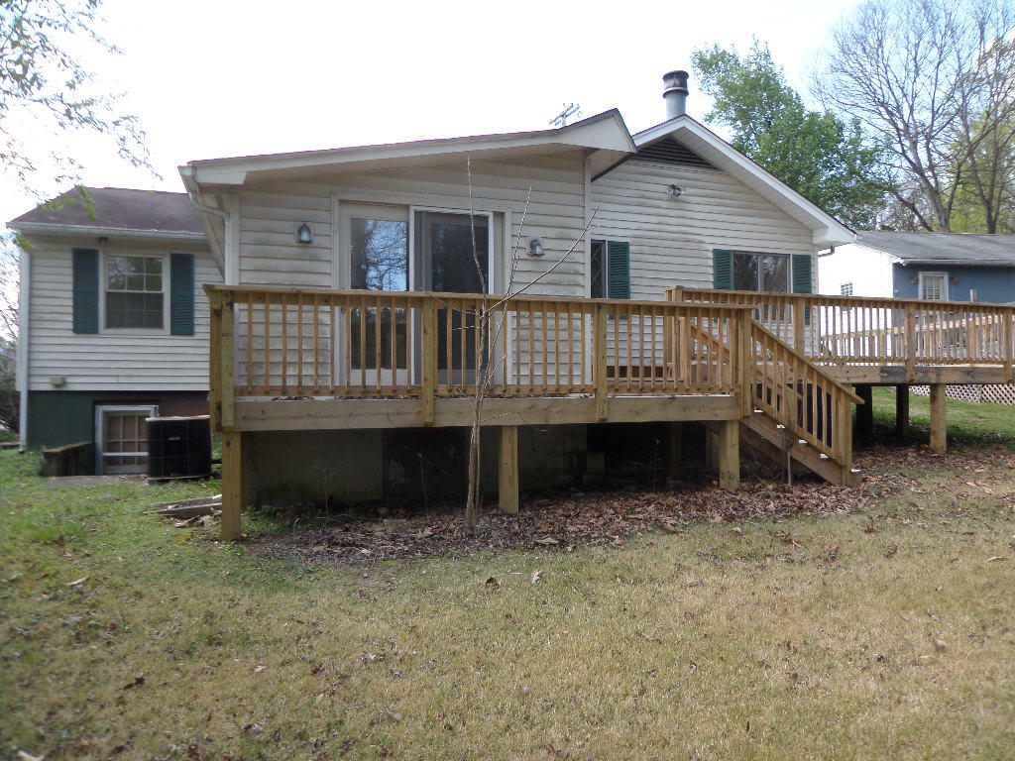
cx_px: 508
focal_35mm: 24
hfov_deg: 71.6
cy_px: 380
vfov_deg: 56.8
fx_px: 704
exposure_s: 1/180
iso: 80
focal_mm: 4.3
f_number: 3.1
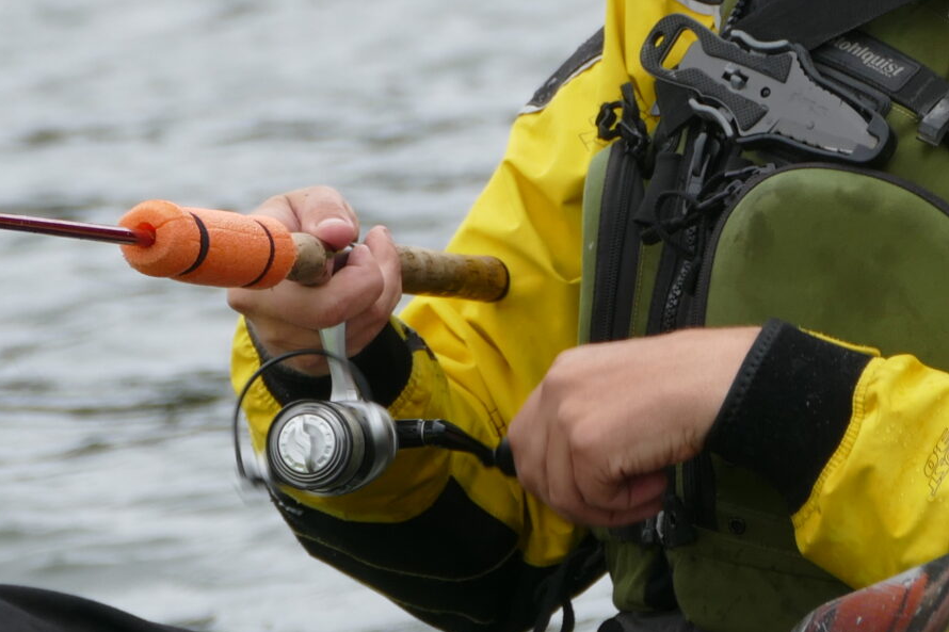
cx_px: 575
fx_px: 13652
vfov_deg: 2.7
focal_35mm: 518
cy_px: 47
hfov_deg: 4.0
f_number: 4
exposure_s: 1/200
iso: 125
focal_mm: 65.81
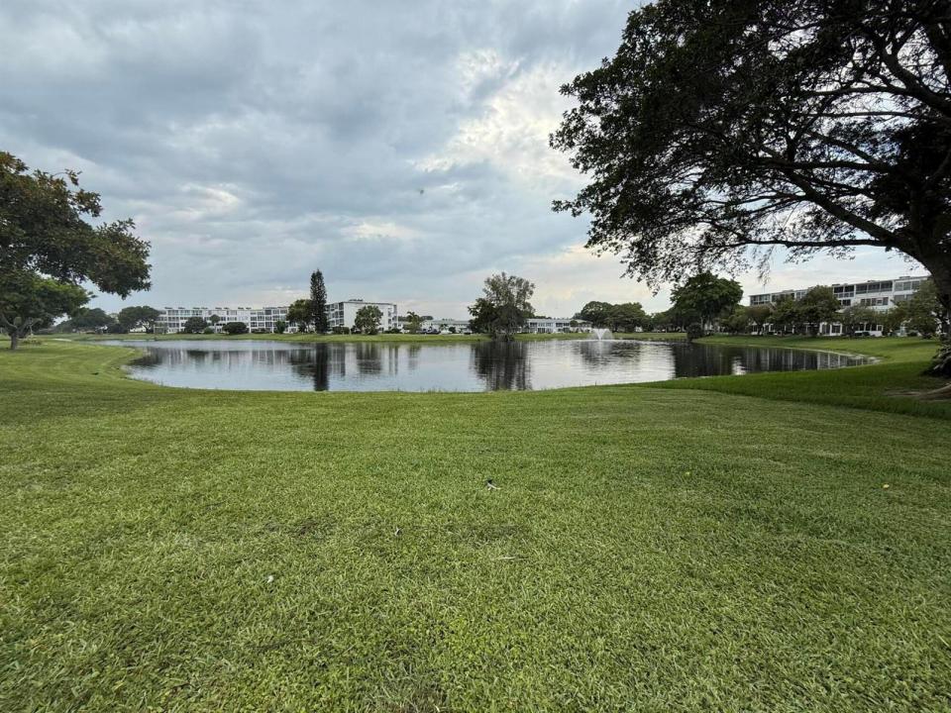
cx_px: 476
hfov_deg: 102.1
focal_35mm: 14
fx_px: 385
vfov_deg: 85.7
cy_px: 356
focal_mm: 2.22
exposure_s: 1/717
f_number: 2.2
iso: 50
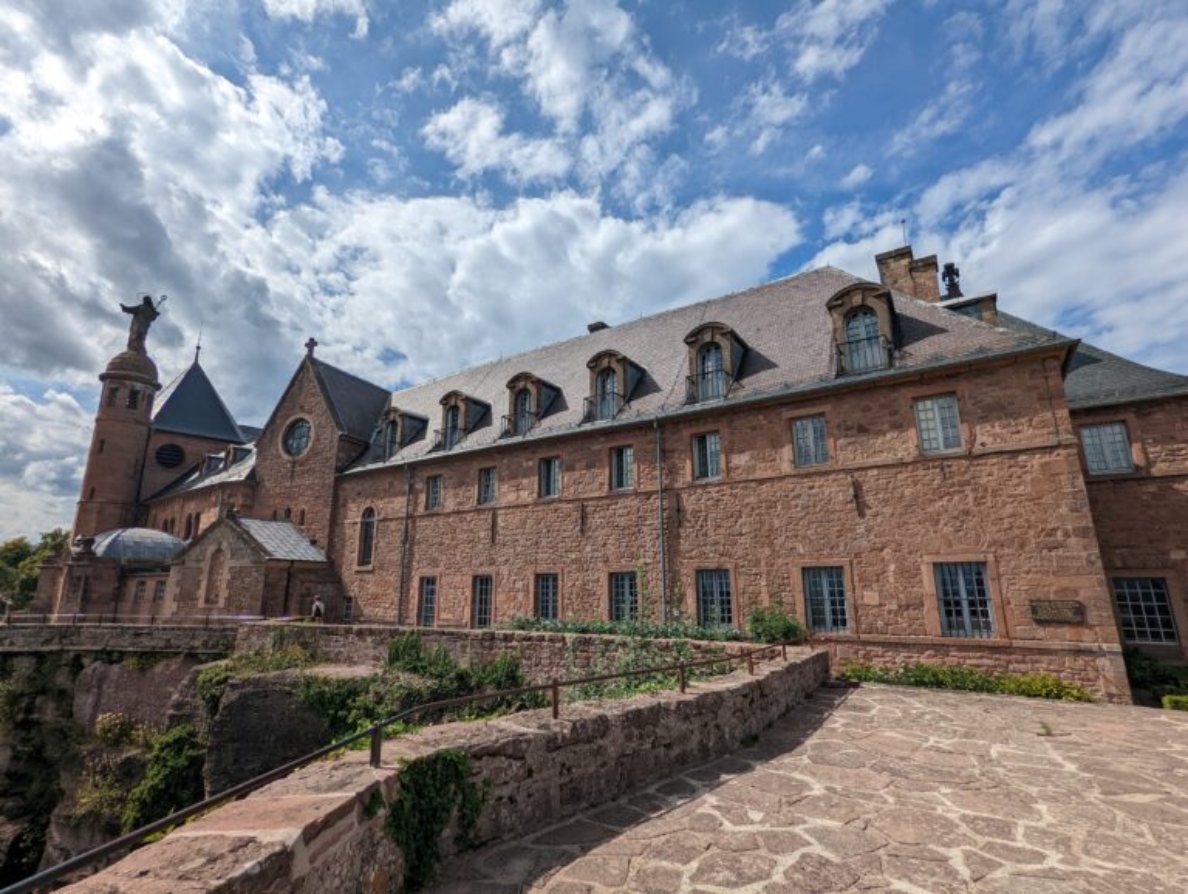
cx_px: 594
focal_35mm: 16
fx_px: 550
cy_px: 447
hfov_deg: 94.4
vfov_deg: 78.2
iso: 54
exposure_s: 1/4219
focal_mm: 2.35
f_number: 2.2
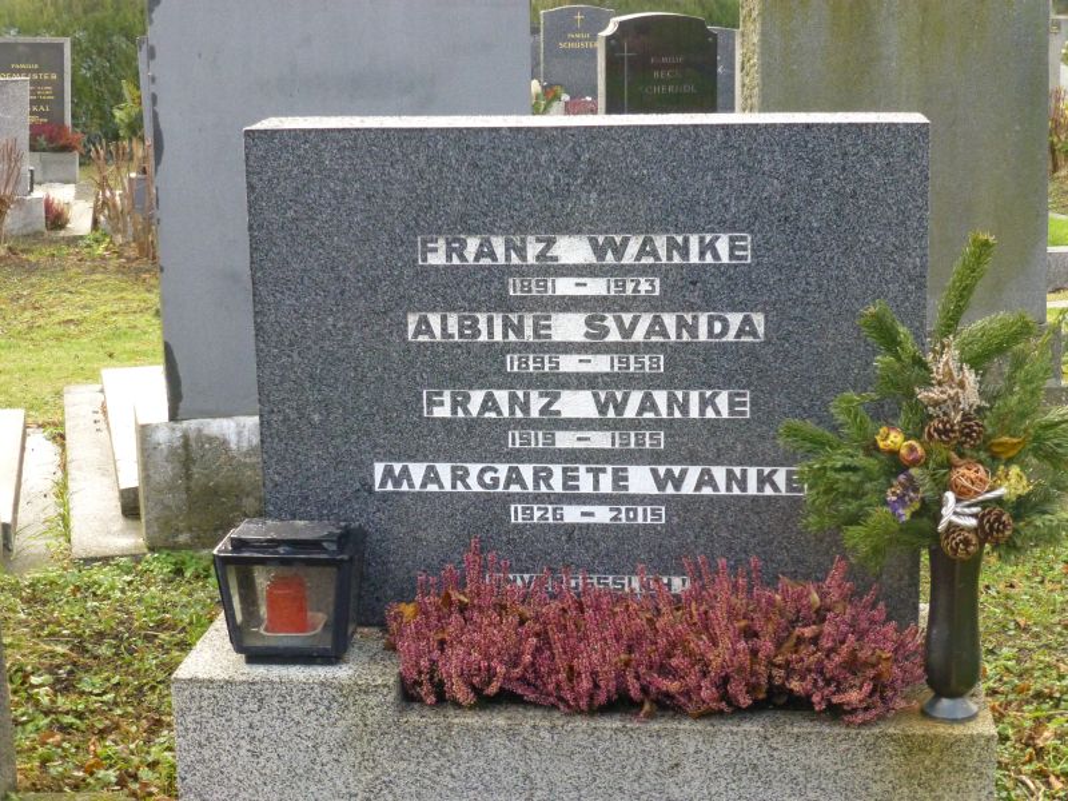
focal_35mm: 62
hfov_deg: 31.2
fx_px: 1913
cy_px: 400
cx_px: 534
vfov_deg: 23.7
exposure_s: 1/250
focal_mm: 11
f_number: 4.8
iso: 640
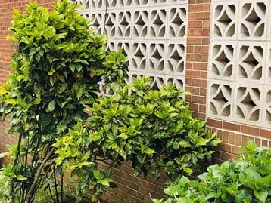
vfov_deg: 18.5
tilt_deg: -4.7
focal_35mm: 80
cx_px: 3
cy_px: 106
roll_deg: -0.4
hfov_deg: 23.4
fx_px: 627
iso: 20
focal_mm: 3.99
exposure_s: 1/578
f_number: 1.8
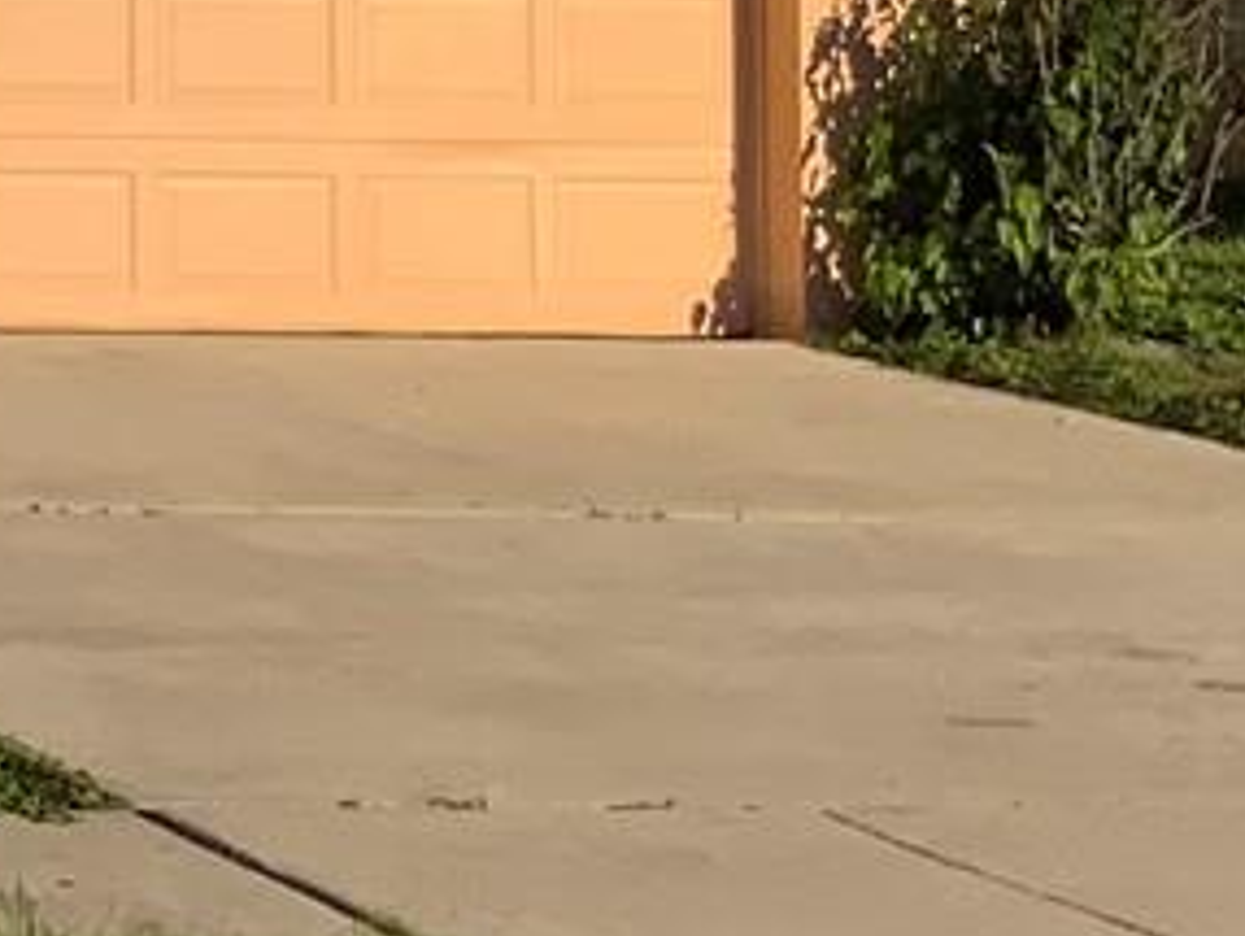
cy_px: -383
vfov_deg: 9.0
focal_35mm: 162
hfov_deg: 11.1
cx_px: -1180
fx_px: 5831
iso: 20
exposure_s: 1/3125
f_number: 1.8
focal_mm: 3
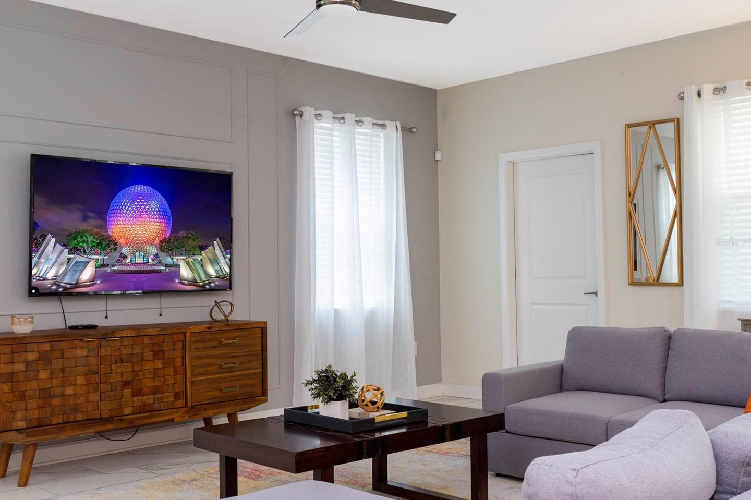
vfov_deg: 33.4
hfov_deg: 48.4
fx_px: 834
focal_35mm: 40
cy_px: 242
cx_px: 345
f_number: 11
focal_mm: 36
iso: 1000
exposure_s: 1/15
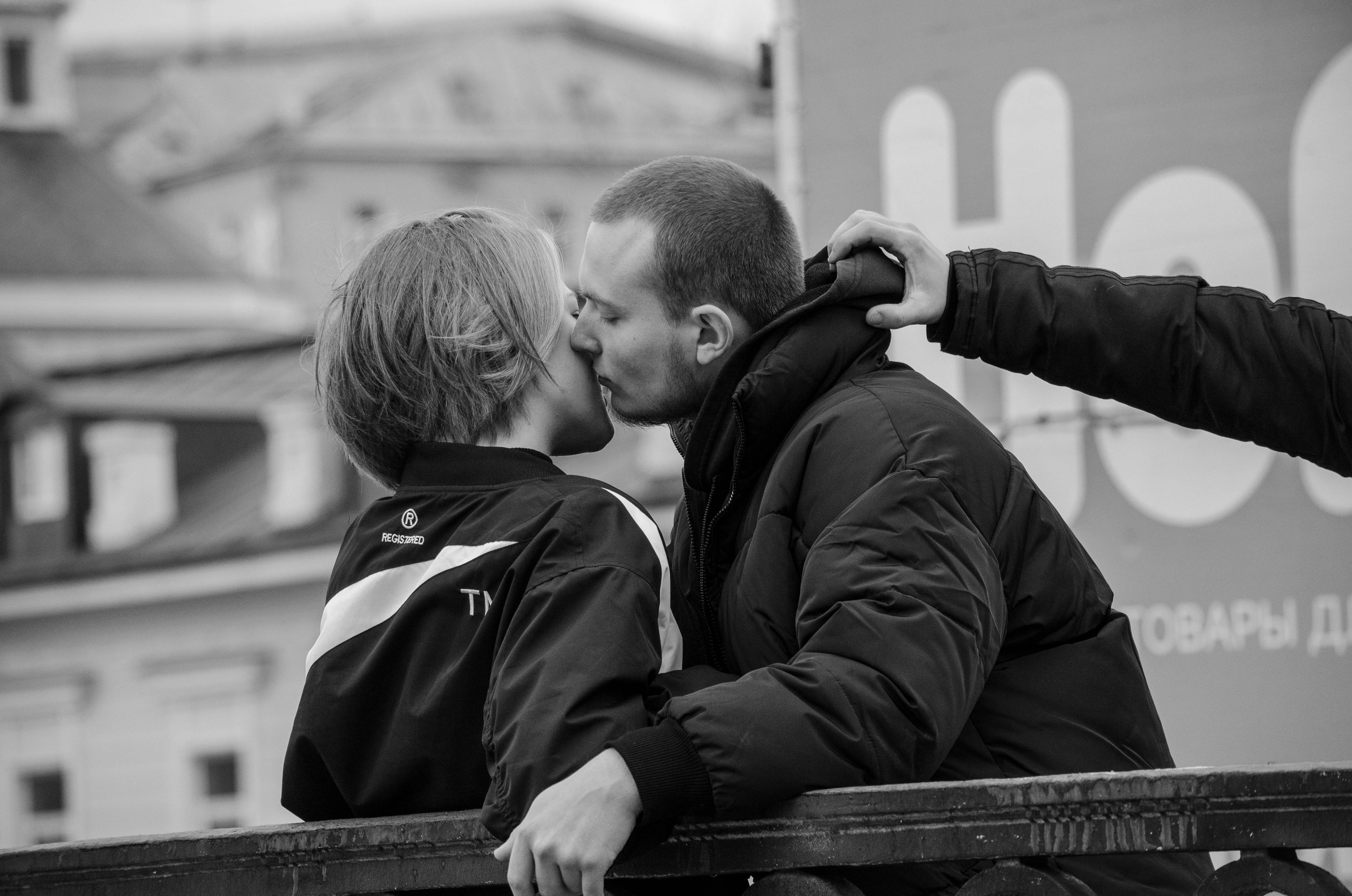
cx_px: 676
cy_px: 448
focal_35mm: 180
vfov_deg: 7.6
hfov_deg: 11.4
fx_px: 6747
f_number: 4.8
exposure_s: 1/320
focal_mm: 120
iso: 250
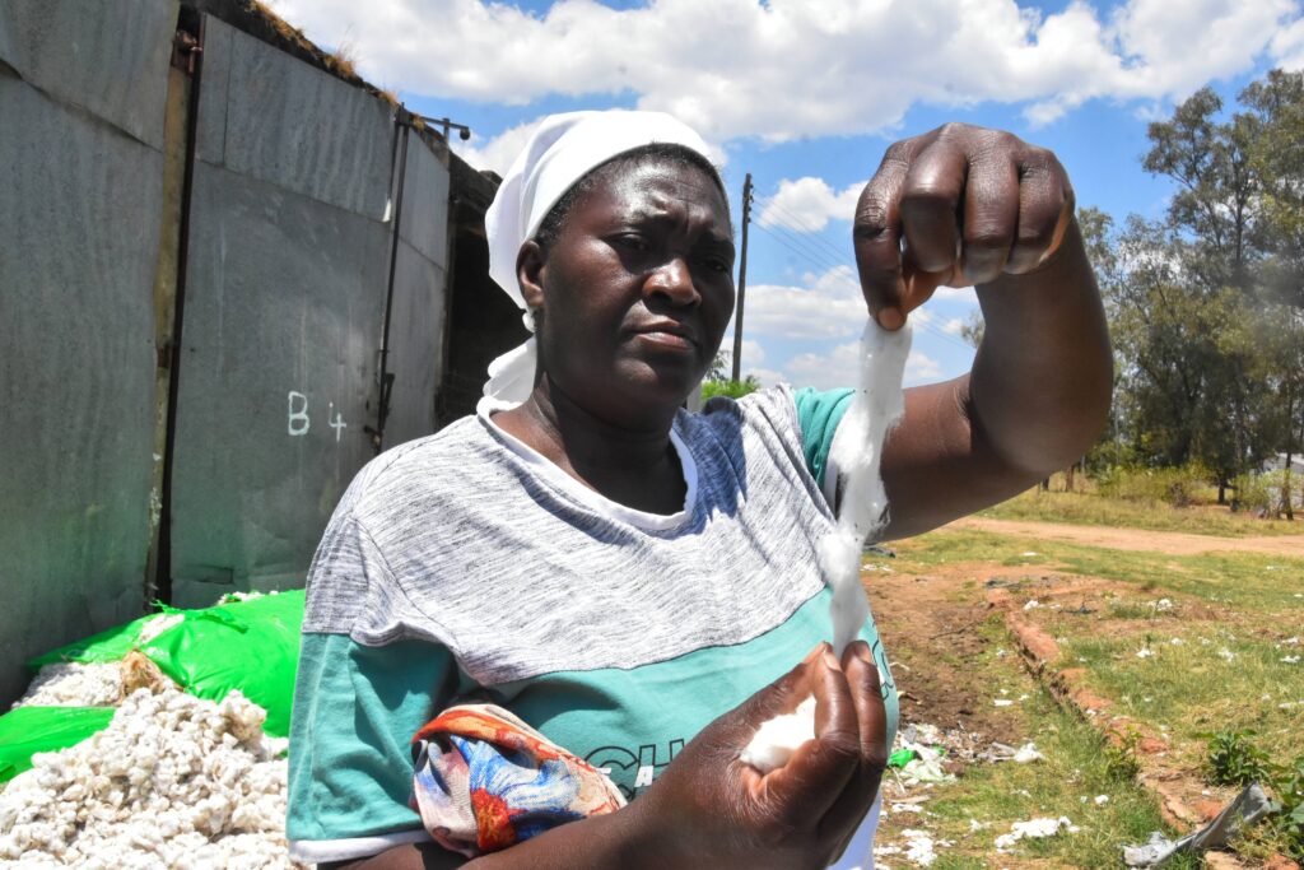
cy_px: 435
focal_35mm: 33
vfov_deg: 40.0
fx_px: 1195
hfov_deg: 57.2
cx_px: 652
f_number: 10
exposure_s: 1/400
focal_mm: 22
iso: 2000
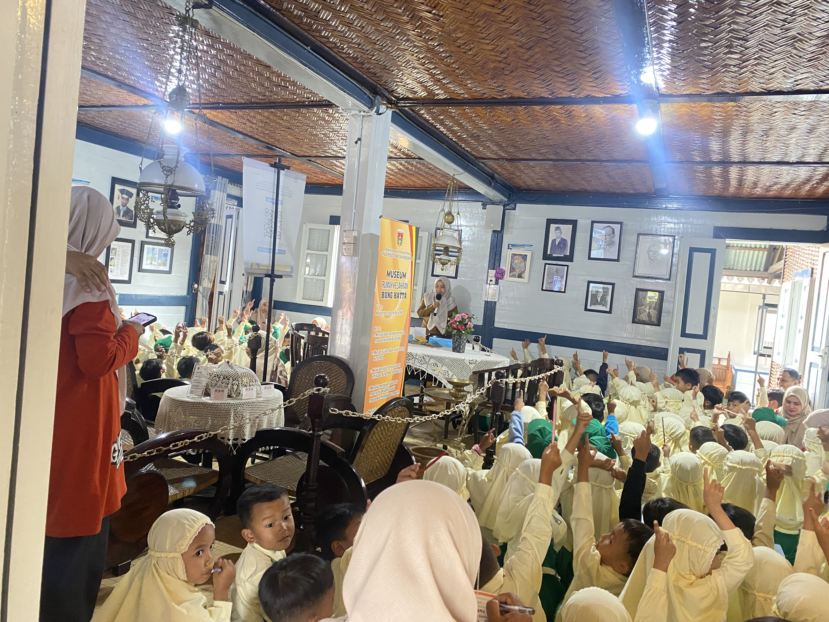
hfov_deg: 67.3
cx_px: 414
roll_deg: -5.4
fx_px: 623
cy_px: 311
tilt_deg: -2.2
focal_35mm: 26
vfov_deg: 53.1
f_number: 1.8
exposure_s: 1/33
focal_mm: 4.25
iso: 400
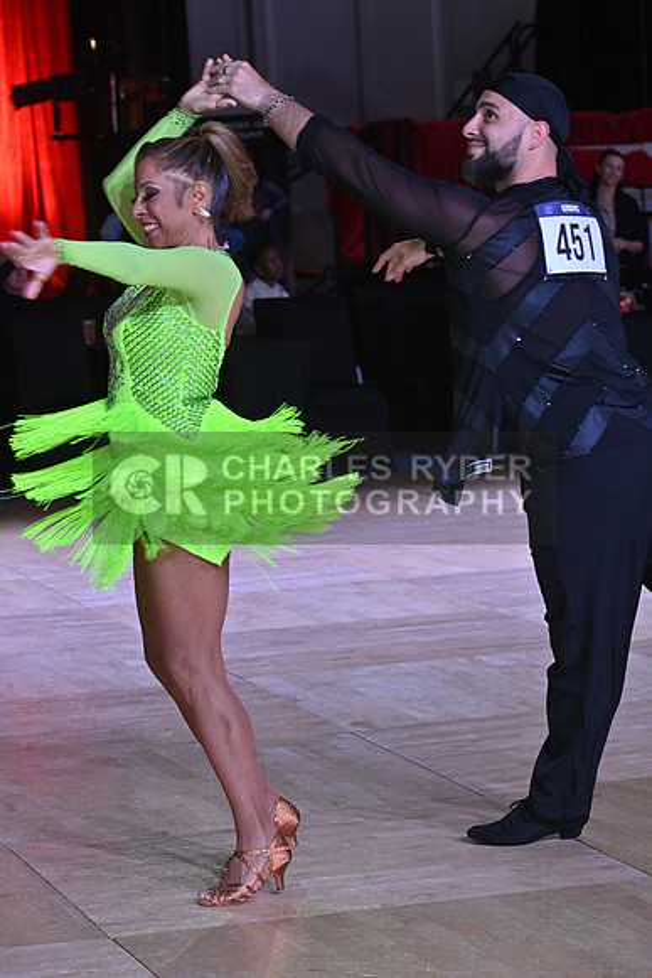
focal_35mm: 130
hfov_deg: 10.6
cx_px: 326
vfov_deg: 15.8
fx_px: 3529
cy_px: 489
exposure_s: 1/200
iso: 1600
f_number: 8
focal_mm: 130
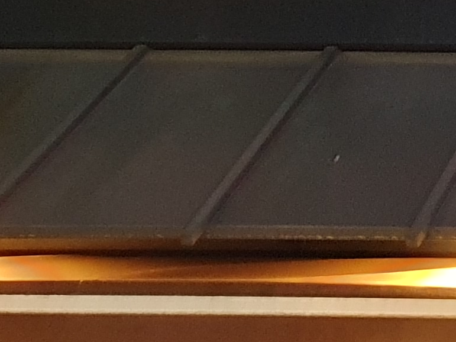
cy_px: -340
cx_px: 1102
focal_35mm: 136
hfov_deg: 11.8
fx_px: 1791
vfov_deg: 10.1
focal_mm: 4.32
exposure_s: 1/40
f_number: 1.5
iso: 500
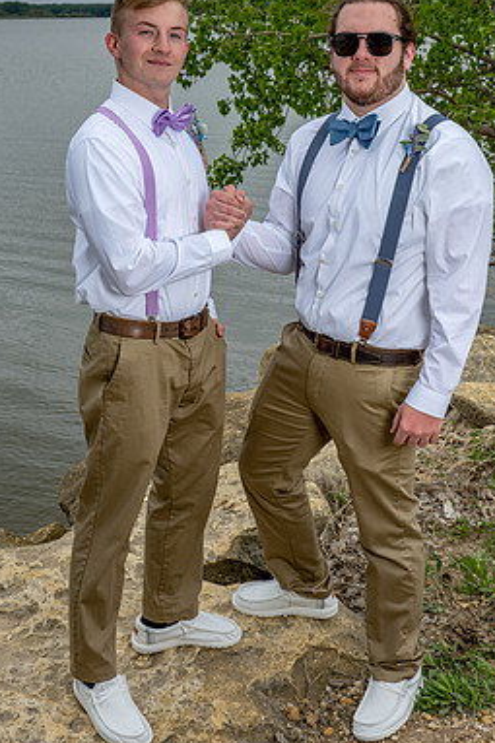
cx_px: 250
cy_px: 336
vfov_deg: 41.9
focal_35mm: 47
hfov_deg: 28.6
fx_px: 970
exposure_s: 1/250
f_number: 8
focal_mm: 40
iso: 100
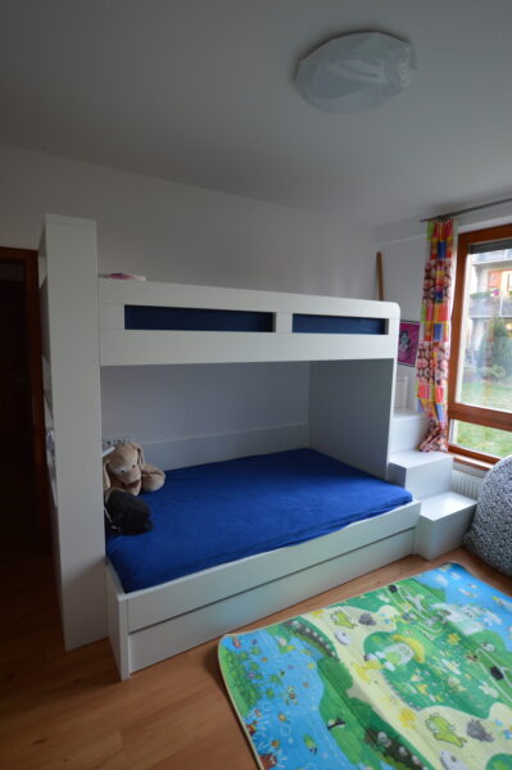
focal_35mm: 17
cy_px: 385
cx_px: 256
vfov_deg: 92.5
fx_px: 369
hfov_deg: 69.6
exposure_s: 1/80
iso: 400
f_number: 4.5
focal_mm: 11.5
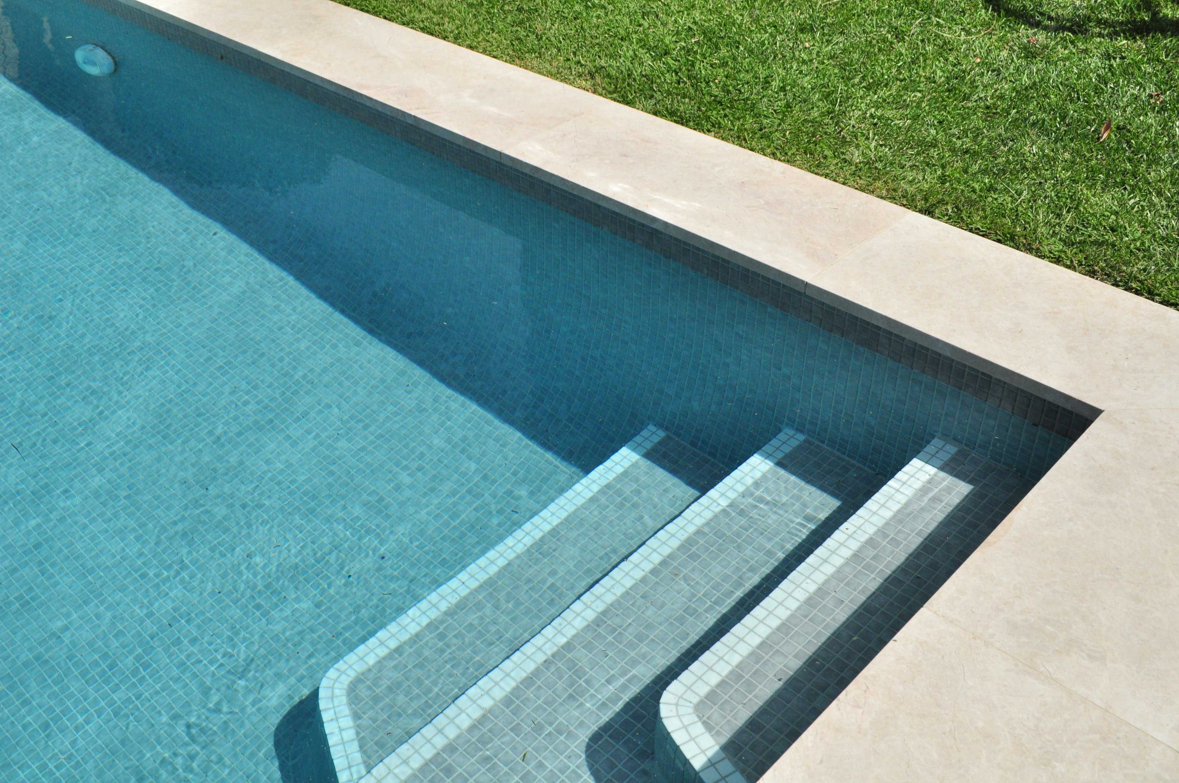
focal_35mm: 36
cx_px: 590
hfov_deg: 53.2
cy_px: 392
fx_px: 1178
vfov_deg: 36.8
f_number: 11
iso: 800
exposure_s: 1/640
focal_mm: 24
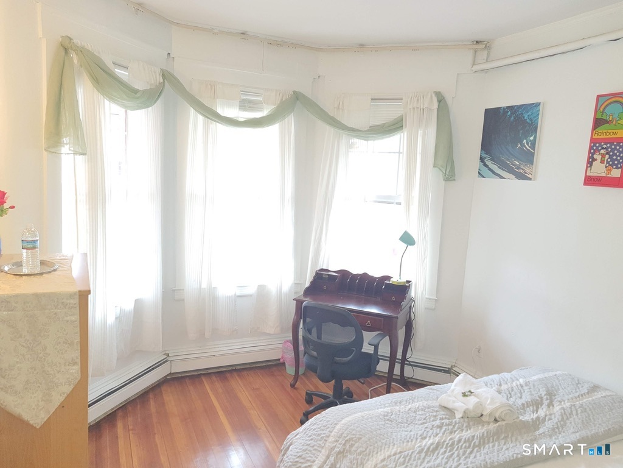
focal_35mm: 26
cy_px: 234
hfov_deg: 67.3
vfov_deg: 53.1
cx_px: 312
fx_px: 468
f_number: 1.7
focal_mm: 4.32
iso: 100
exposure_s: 1/24
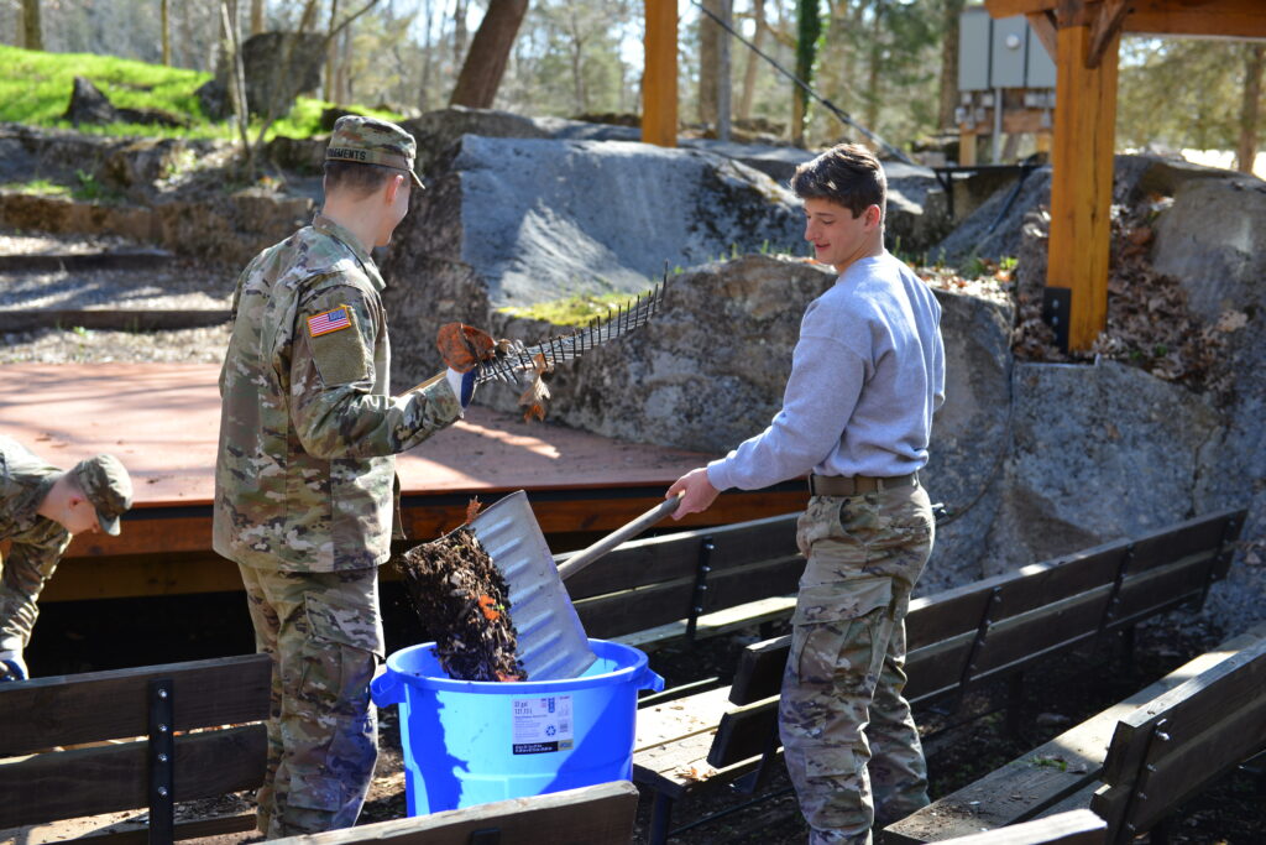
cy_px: 422
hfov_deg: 38.2
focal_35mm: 52
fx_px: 1829
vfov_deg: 26.0
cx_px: 633
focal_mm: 52
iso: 200
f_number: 4
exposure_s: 1/320
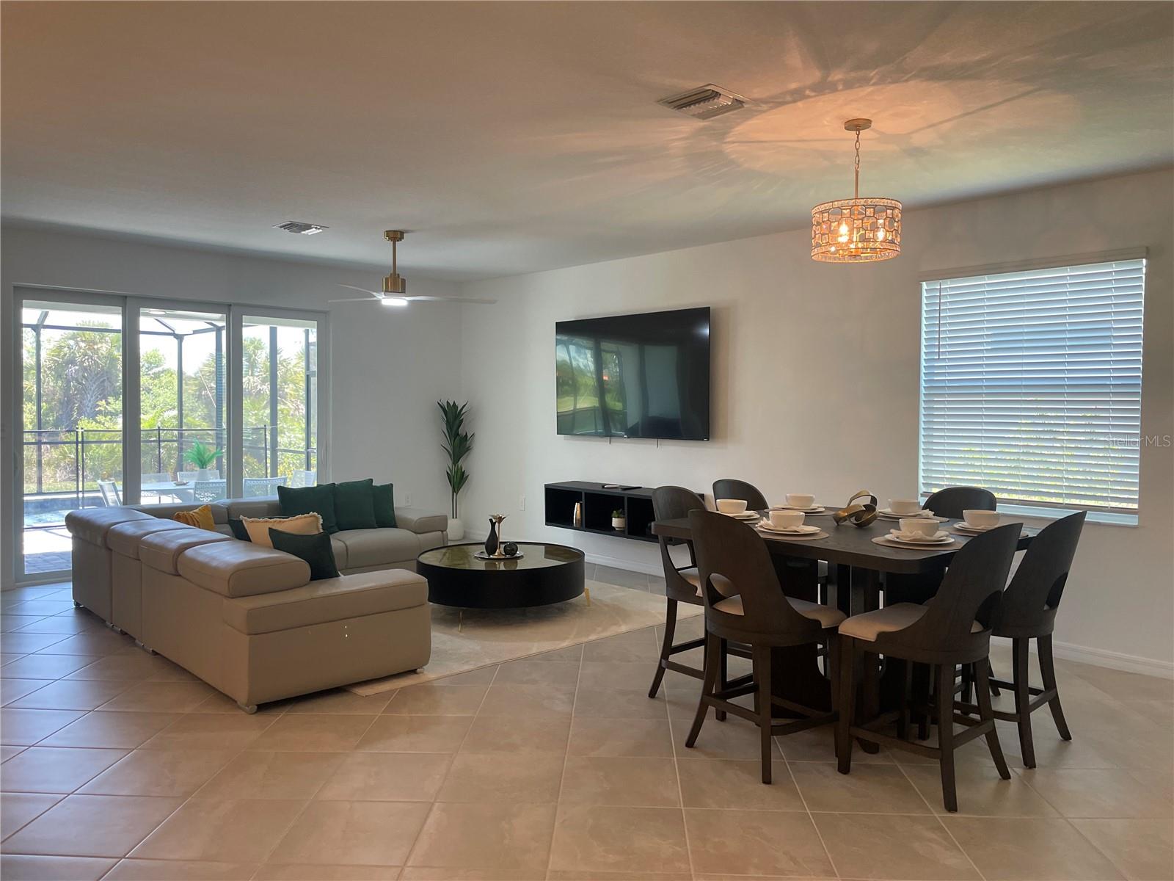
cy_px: 440
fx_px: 882
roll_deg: -0.9
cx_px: 587
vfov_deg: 53.1
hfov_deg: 67.3
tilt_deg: -1.4
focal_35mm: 26
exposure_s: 1/120
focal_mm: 4.2
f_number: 1.6
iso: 100
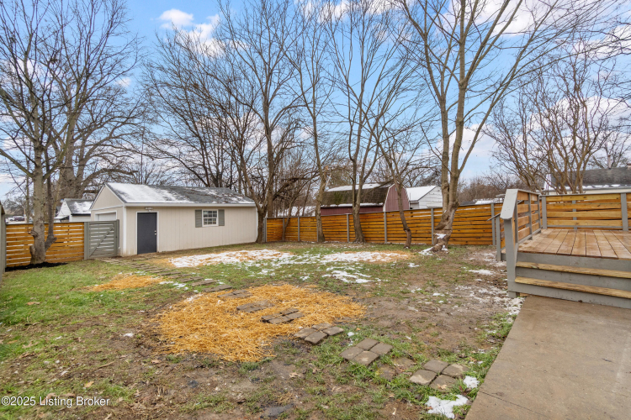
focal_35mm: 15
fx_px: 263
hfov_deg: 100.4
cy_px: 210
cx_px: 316
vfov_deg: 77.3
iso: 400
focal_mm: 10
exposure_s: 1/125
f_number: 8
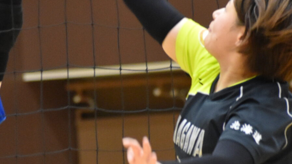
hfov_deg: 3.4
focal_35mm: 628
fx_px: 4861
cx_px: 57
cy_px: 91
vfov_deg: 1.9
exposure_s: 1/200
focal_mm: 140
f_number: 4.8
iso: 3200
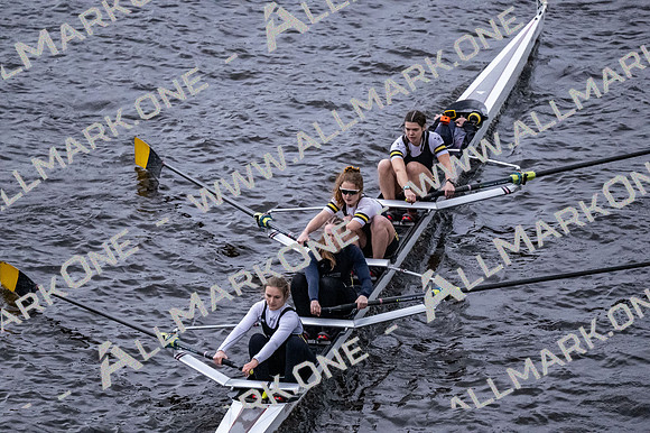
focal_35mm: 300
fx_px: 5413
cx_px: 325
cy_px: 216
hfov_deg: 6.9
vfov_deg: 4.6
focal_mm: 200
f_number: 2.8
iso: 9000
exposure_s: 1/2000
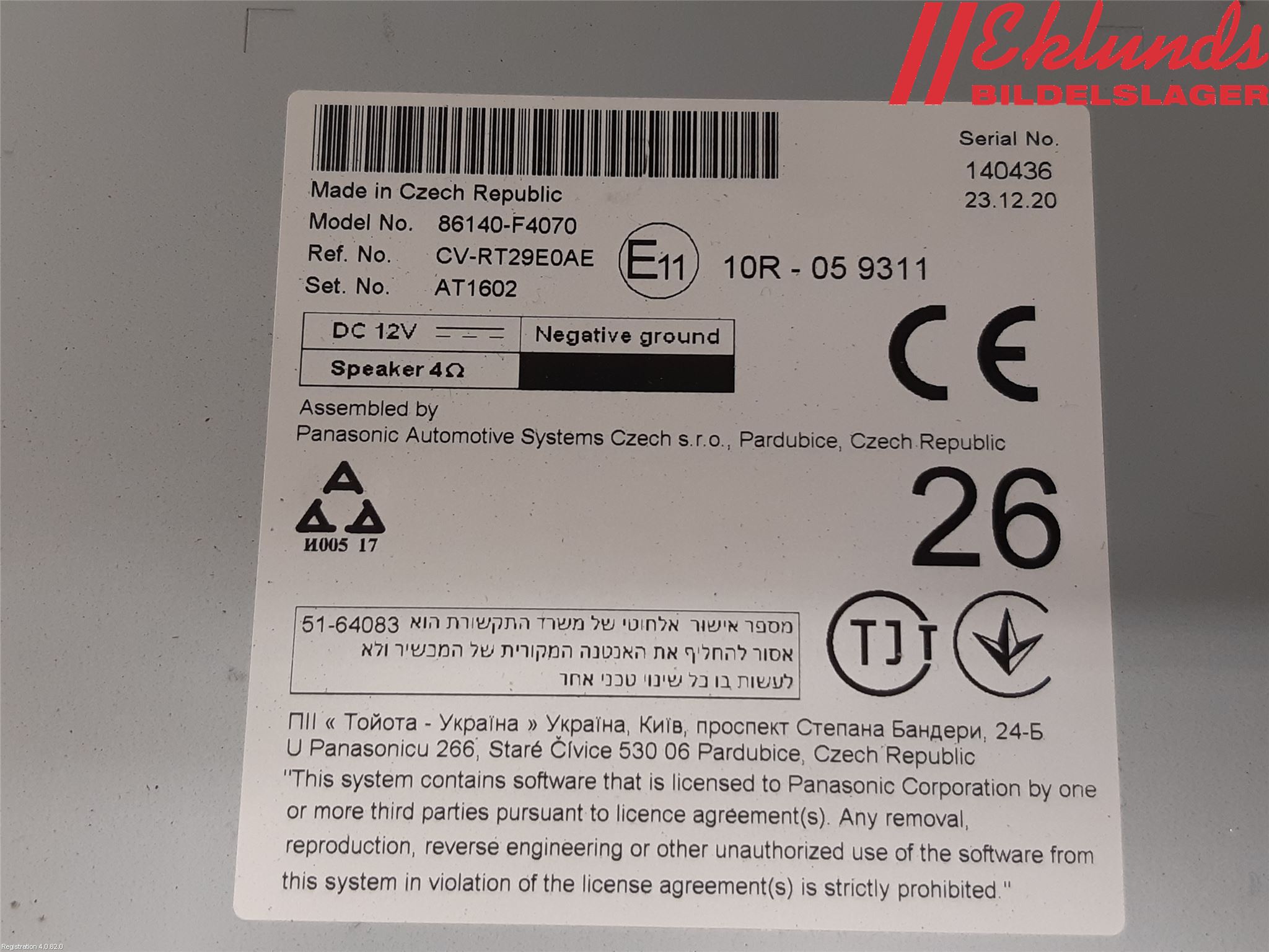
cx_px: 634
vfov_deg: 53.1
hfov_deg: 67.3
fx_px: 953
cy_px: 476
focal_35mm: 26
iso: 100
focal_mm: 3.93
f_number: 1.7
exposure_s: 1/50
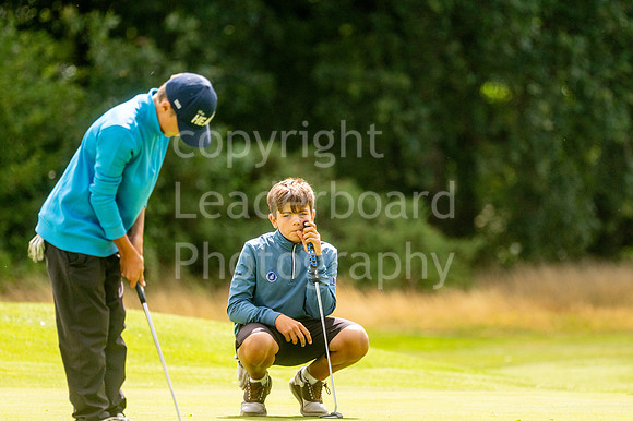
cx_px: 316
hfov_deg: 4.6
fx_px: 7908
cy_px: 210
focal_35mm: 450
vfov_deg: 3.1
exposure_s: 1/2000
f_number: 4
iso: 320
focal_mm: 300
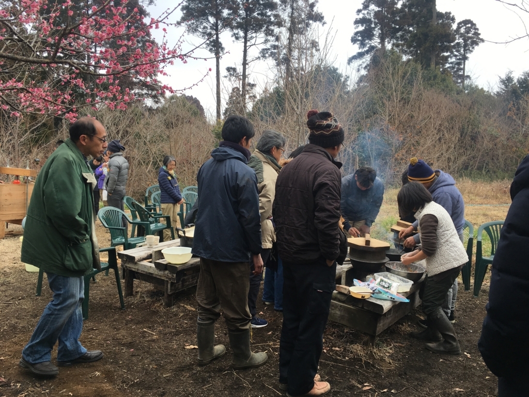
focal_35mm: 29
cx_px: 264
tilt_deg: -6.3
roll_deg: -1.1
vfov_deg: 48.2
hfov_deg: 61.7
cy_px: 198
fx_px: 443
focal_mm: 4.15
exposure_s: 1/487
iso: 25
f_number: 2.2
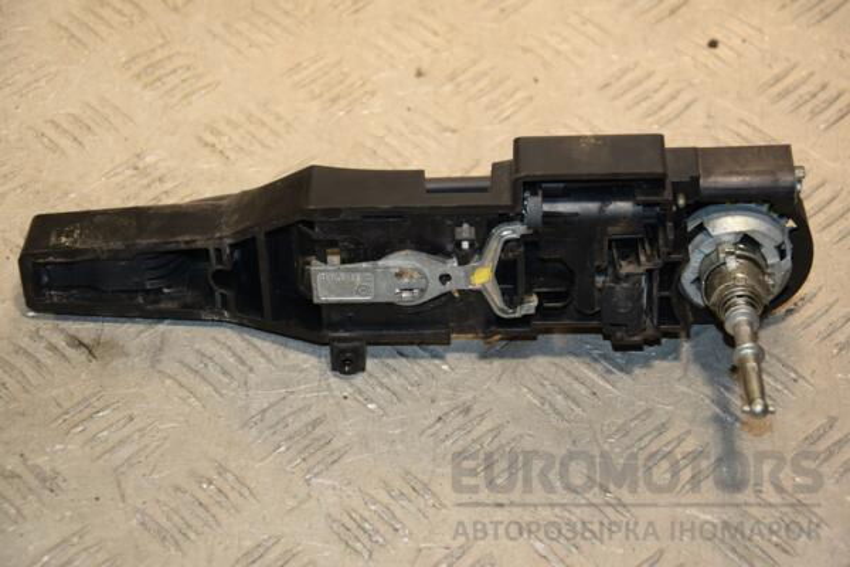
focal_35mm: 99
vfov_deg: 13.8
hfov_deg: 20.6
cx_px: 425
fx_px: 2337
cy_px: 284
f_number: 5.3
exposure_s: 1/160
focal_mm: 66
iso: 800
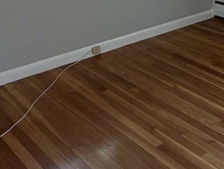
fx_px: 427
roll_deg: +2.0
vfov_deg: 20.9
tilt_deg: -9.8
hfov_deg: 27.1
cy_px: -29
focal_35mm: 66
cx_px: 242
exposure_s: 1/121
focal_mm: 2.22
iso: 100
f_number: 2.2
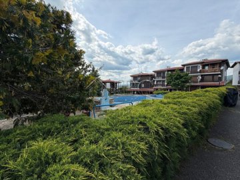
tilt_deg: -2.2
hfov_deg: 102.1
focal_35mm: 14
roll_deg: +0.3
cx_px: 120
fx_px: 97
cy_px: 90
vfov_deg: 85.7
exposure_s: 1/809
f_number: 2.2
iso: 20
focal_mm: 2.22
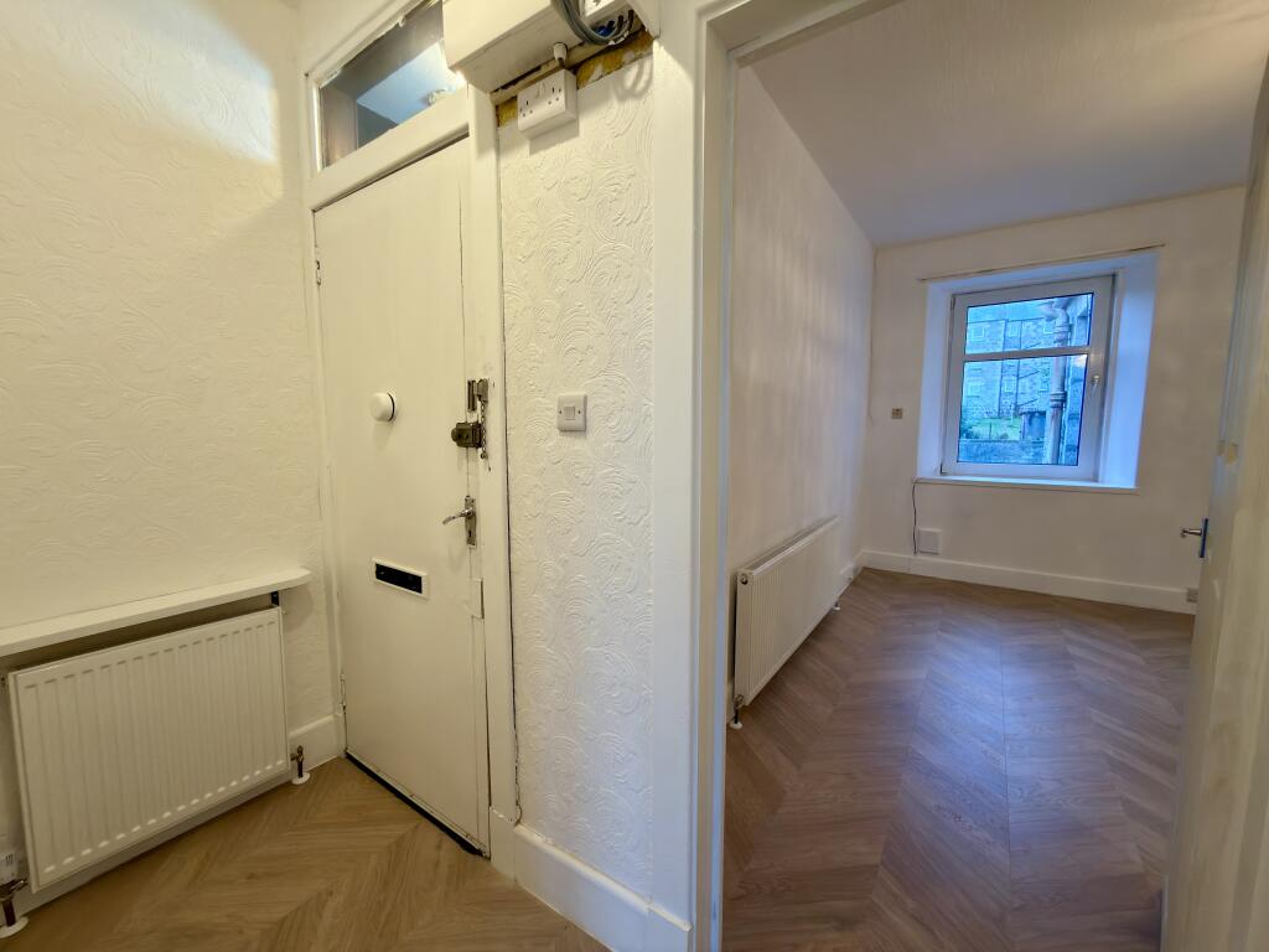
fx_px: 513
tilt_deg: -5.6
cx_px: 634
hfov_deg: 102.1
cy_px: 476
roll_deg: +0.1
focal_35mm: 14
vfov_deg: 85.7
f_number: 2.2
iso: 64
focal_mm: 2.22
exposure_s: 1/25
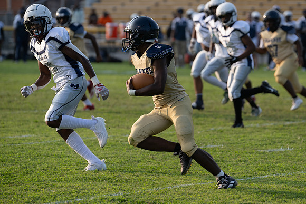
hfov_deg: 8.1
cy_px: 107
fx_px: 2164
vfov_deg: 5.4
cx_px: 162
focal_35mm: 255
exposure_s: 1/1000
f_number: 4.5
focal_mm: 240
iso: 400
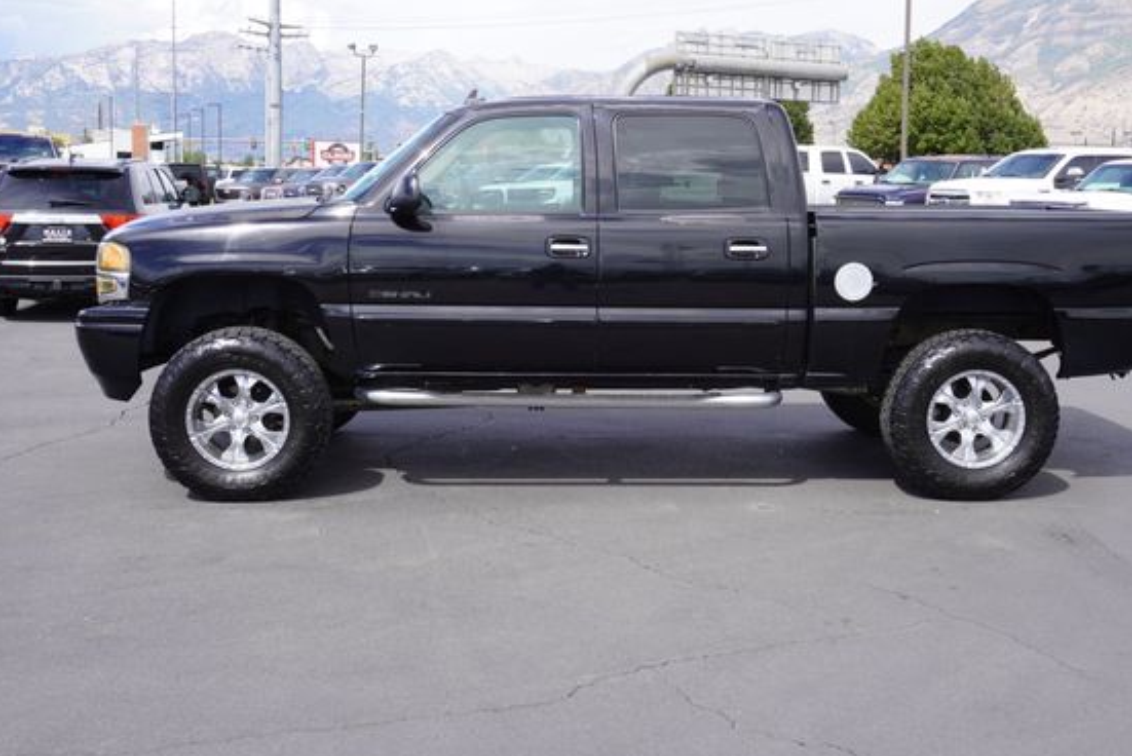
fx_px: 1371
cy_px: 339
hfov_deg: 44.8
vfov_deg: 30.8
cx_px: 610
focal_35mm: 44
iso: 100
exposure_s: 1/125
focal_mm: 25
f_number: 8
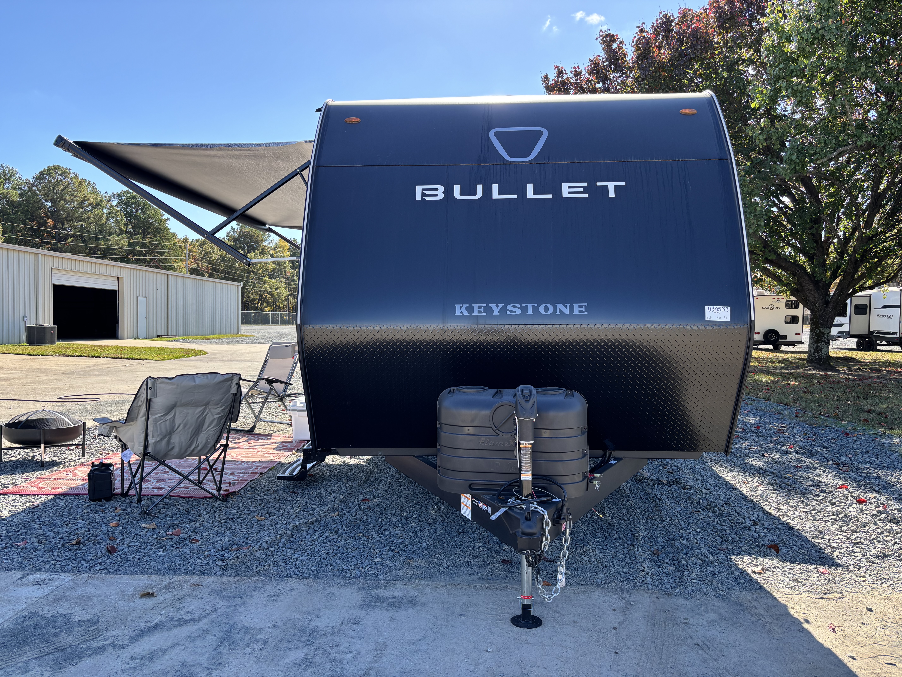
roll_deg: -0.8
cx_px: 451
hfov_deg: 67.3
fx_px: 677
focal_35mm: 26
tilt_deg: -2.2
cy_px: 338
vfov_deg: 53.1
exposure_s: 1/732
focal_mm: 5.96
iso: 50
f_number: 1.6
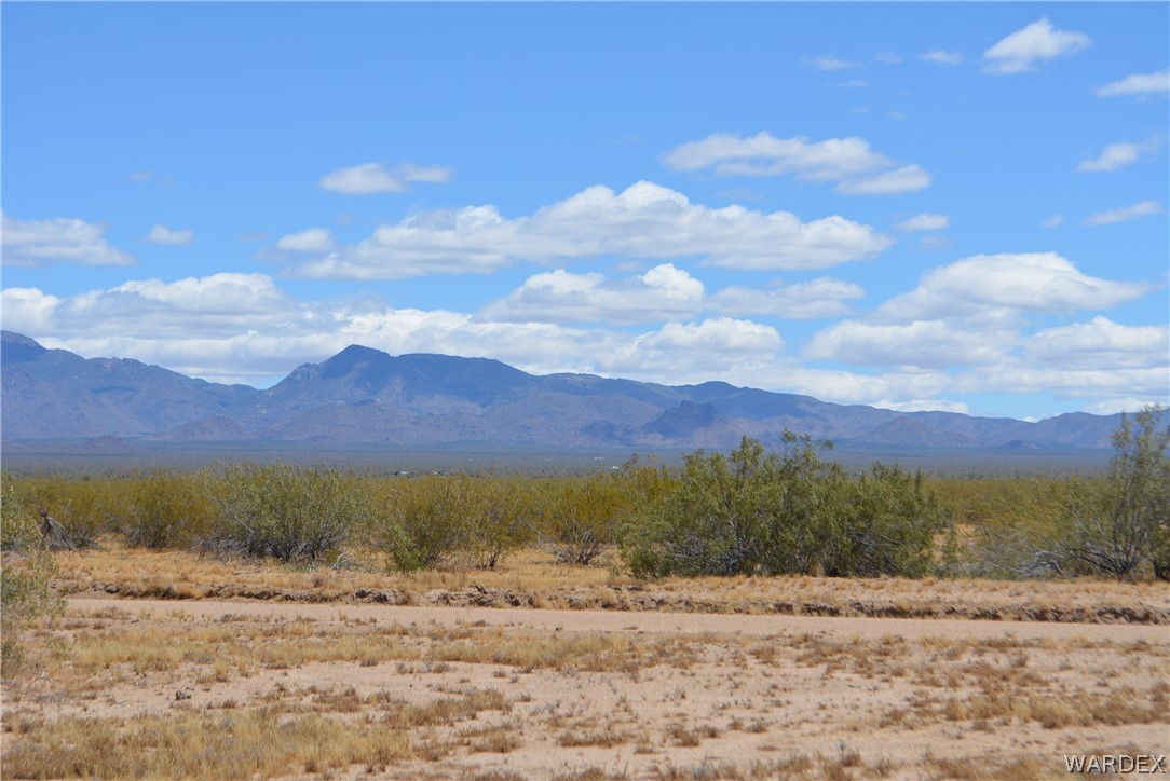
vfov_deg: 16.6
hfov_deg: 24.6
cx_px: 585
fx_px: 2683
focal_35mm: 82
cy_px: 390
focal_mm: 55
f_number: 9
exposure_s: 1/320
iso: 100
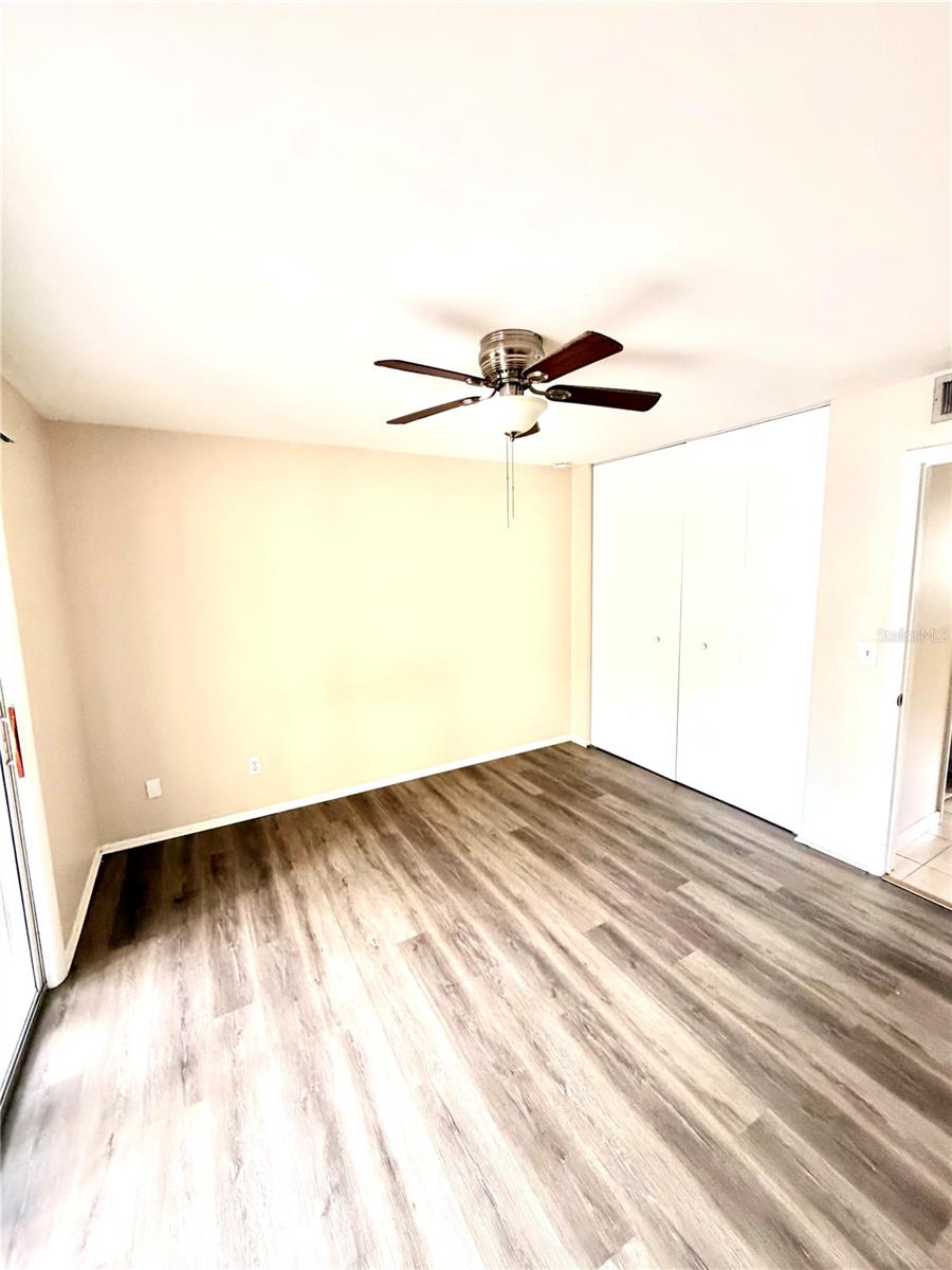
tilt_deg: -7.9
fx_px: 513
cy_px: 635
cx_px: 476
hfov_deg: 85.7
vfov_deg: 102.1
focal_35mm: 14
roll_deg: +0.9
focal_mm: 2.22
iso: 320
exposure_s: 1/108
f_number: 2.2
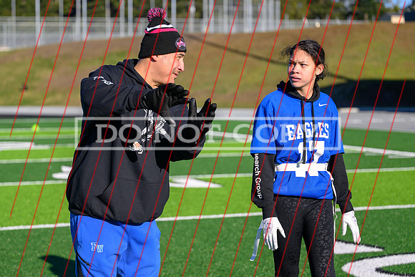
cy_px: 132
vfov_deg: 16.1
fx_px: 980
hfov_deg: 23.9
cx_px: 169
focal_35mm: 85
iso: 72
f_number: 2.8
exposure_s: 1/1000
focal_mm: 70
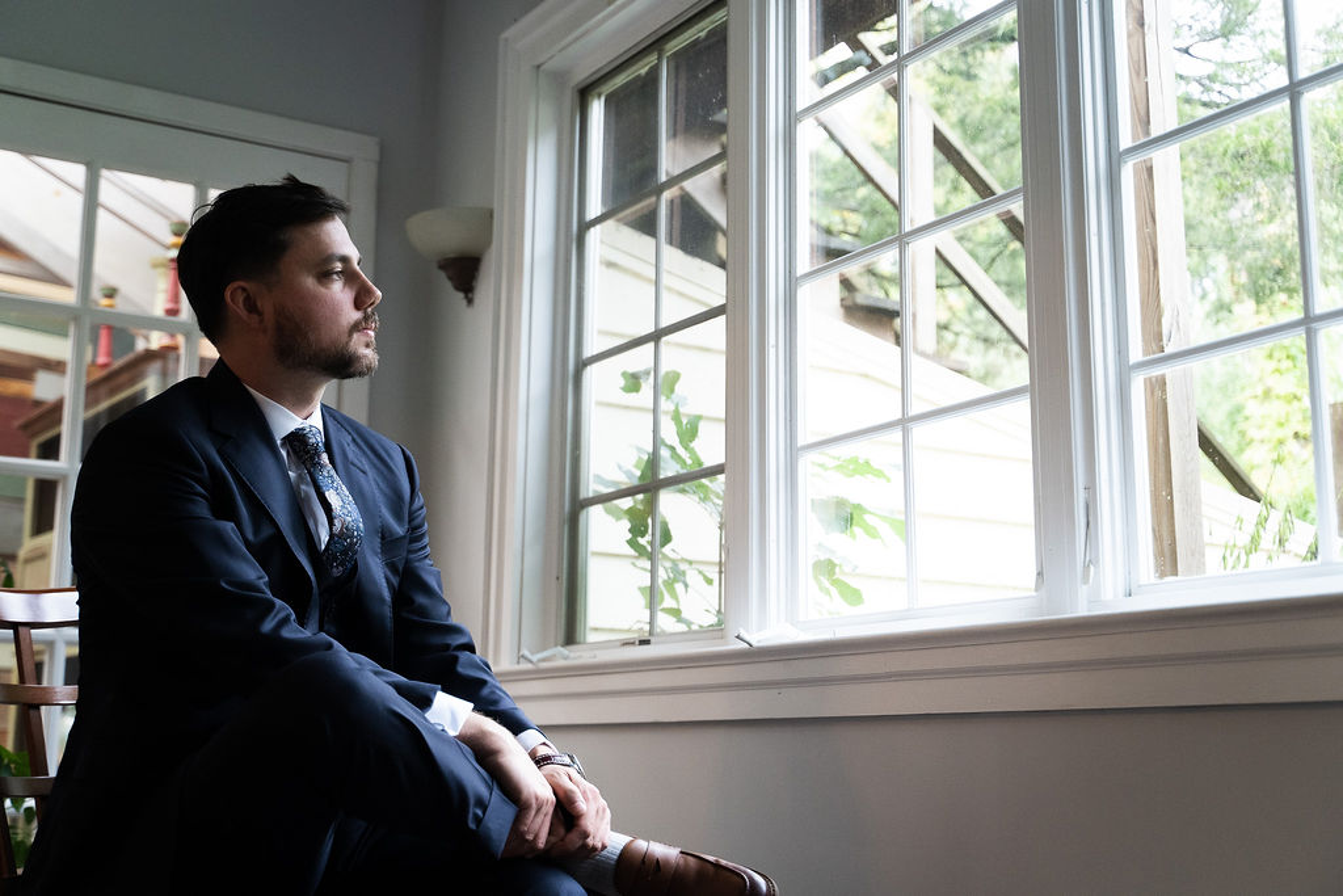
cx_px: 672
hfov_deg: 42.7
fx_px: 1716
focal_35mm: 46
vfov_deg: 29.3
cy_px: 448
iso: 4000
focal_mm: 46
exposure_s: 1/200
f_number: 3.2
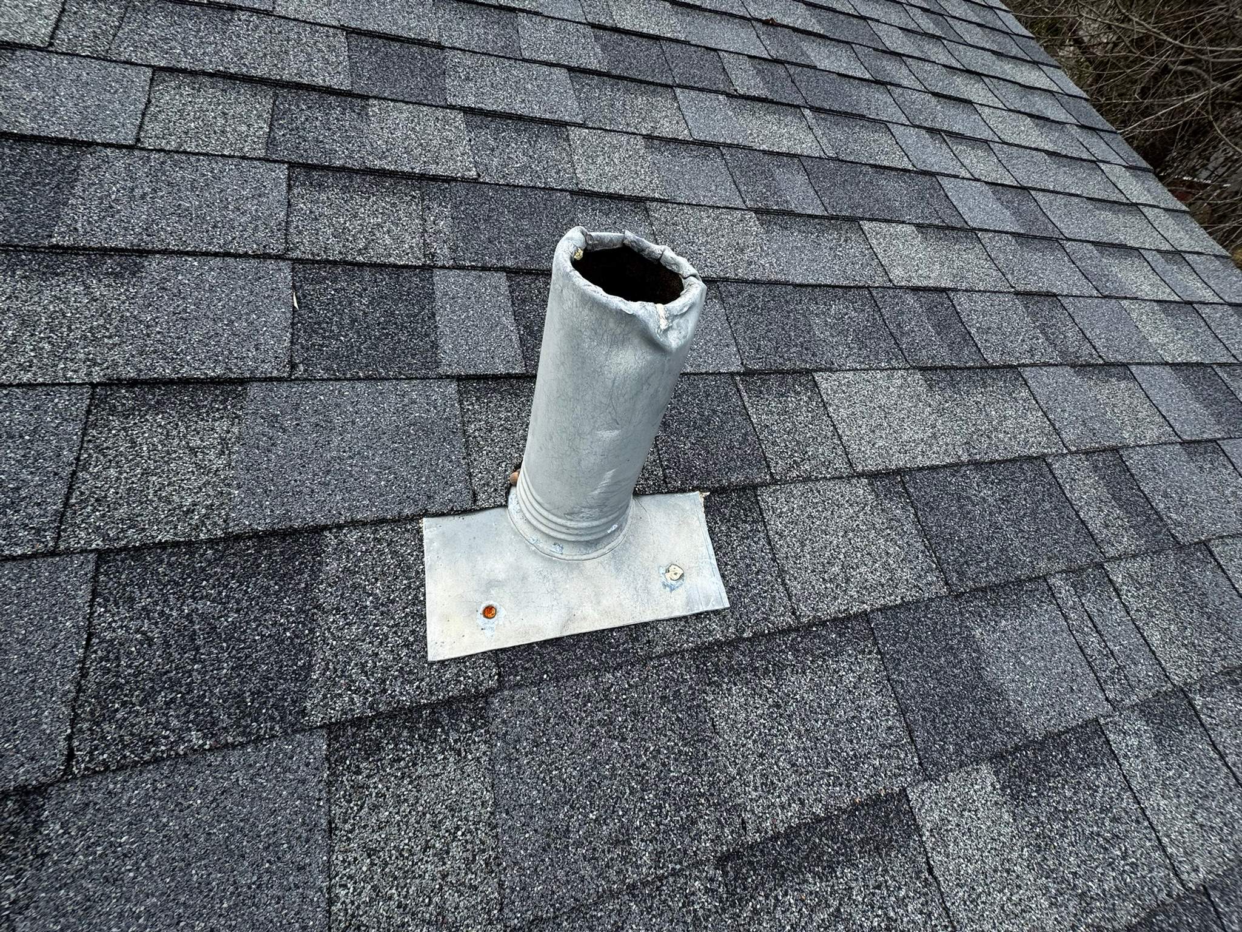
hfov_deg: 102.1
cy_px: 466
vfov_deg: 85.7
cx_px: 621
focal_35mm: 14
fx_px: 502
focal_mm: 2.22
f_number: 2.2
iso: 40
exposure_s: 1/587
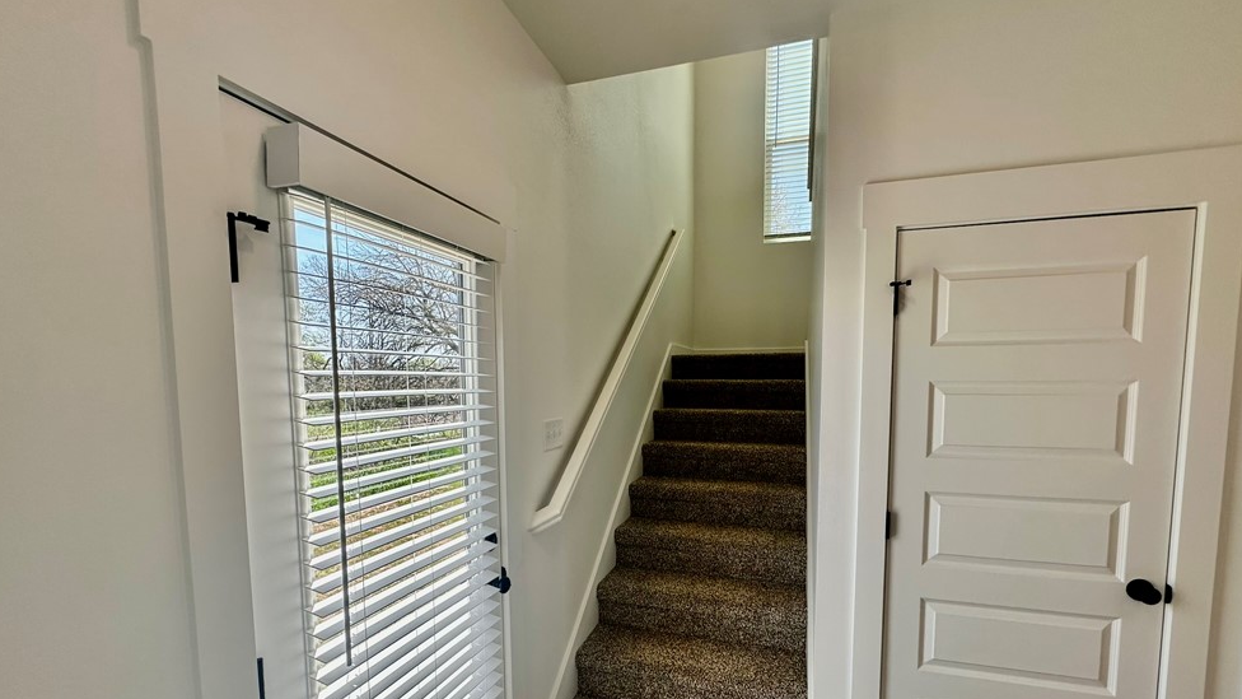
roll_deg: -0.2
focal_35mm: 16
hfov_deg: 99.4
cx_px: 634
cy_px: 420
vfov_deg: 66.4
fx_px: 527
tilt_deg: -4.0
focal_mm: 2.22
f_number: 2.2
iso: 40
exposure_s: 1/336
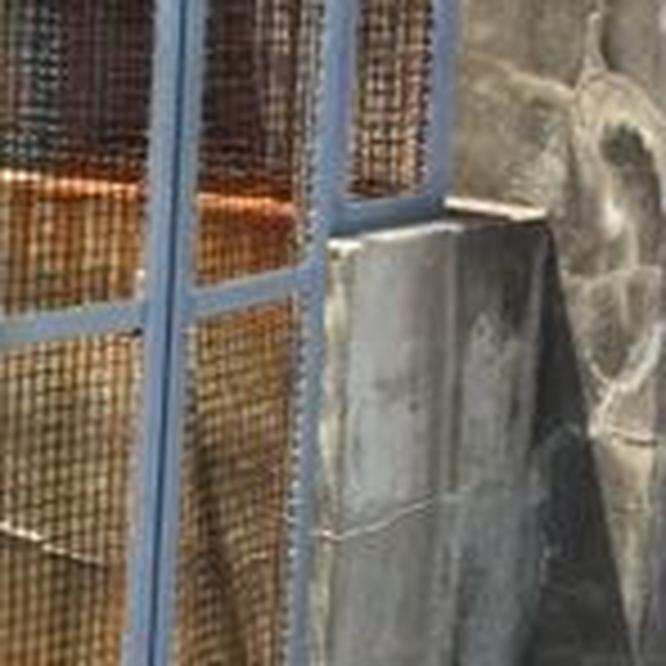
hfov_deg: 14.4
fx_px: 2416
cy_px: 342
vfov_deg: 15.7
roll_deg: -1.0
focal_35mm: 111
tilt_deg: -11.9
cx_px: -396
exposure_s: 1/618
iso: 32
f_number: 2.2
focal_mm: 4.15
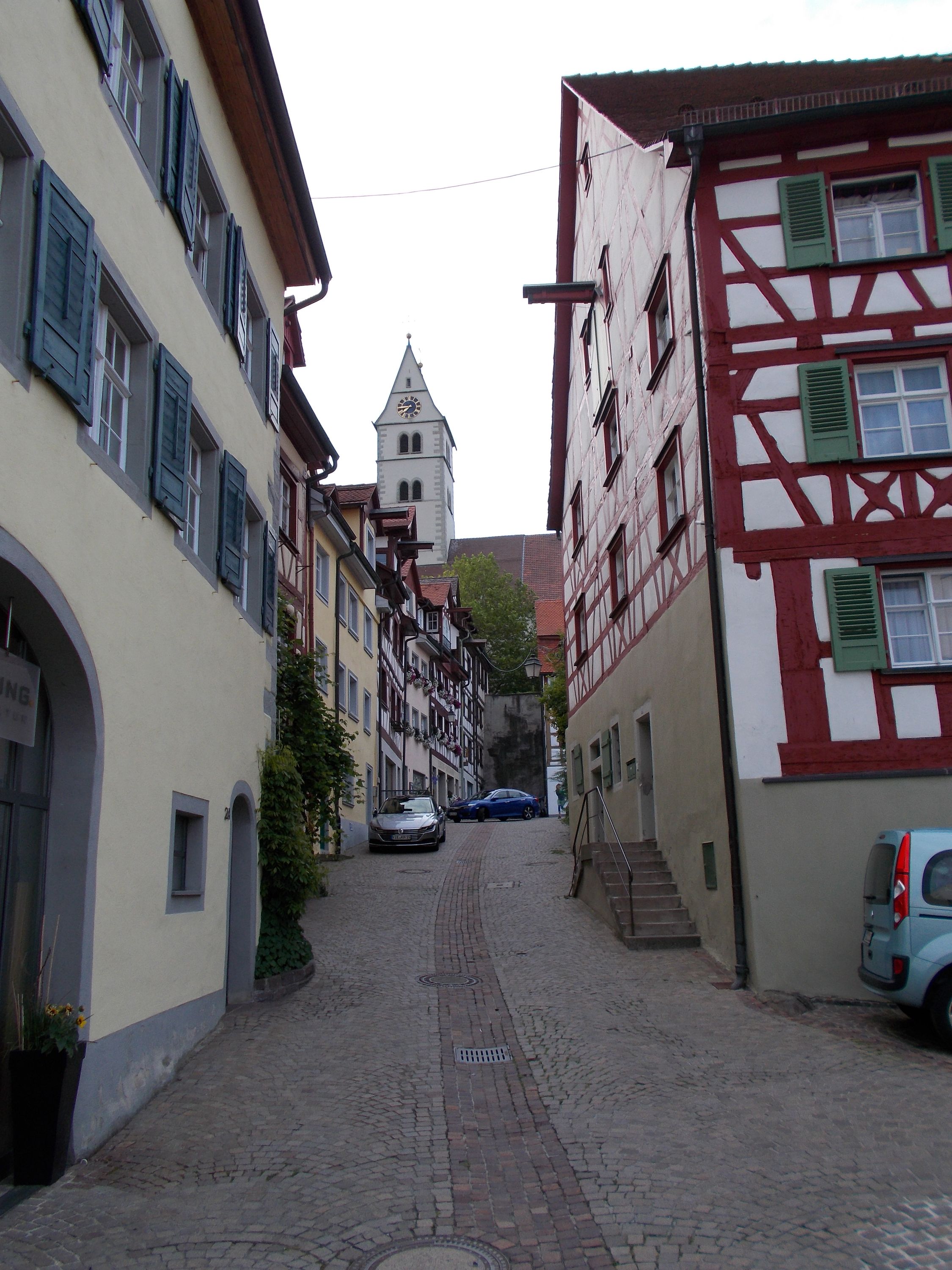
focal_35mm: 30
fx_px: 1100
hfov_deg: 46.8
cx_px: 476
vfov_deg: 60.0
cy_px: 635
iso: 80
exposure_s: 1/125
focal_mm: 5.3
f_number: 3.4
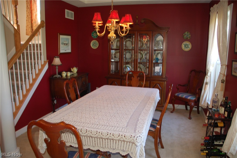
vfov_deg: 47.8
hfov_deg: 67.4
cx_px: 118
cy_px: 79
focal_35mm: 27
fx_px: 178
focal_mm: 18
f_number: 3.5
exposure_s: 1/60
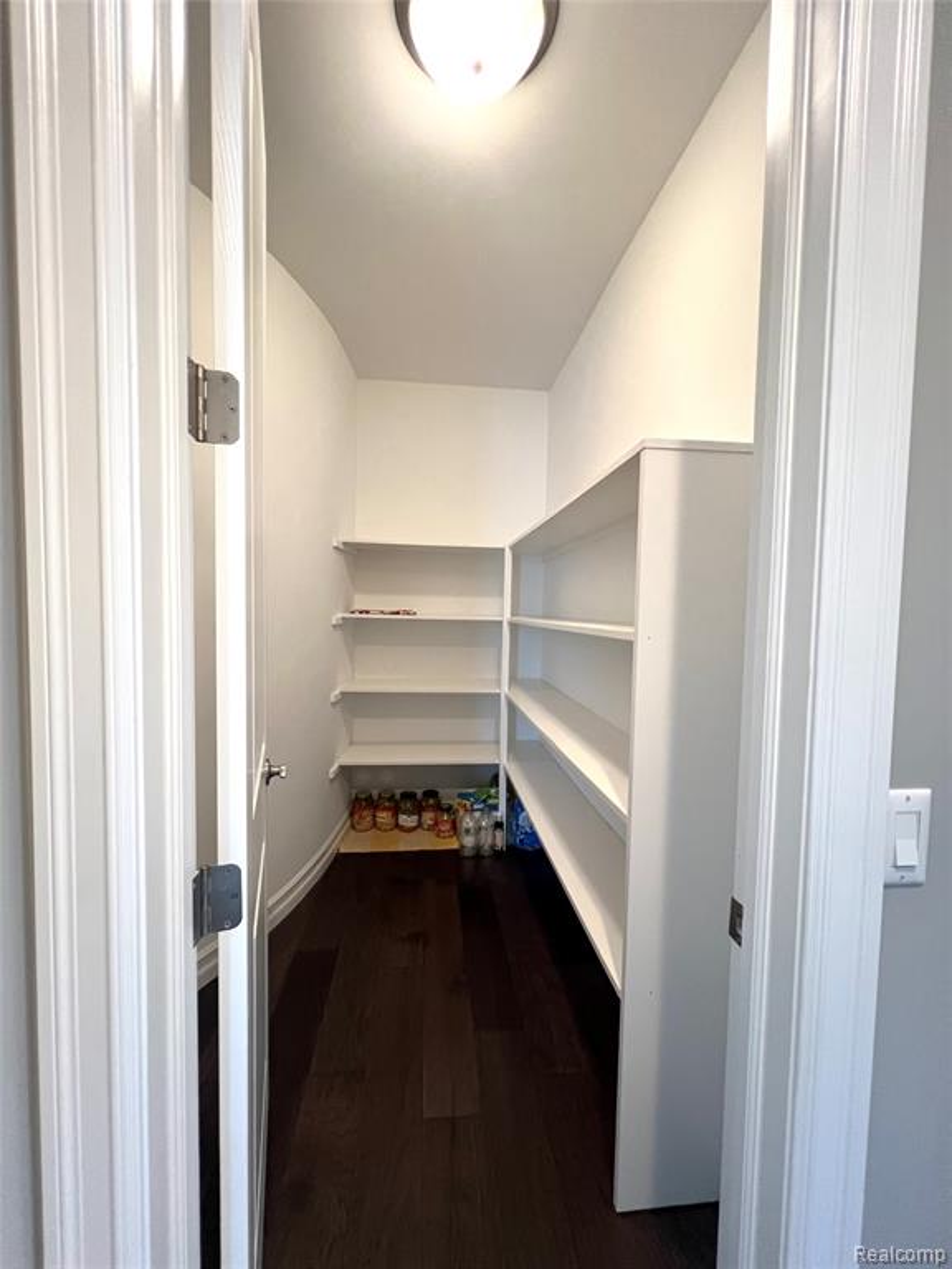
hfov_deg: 89.9
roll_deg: -0.6
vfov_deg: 106.2
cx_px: 476
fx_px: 477
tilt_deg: -2.7
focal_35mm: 13
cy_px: 634
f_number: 1.8
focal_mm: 1.57
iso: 250
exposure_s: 1/60
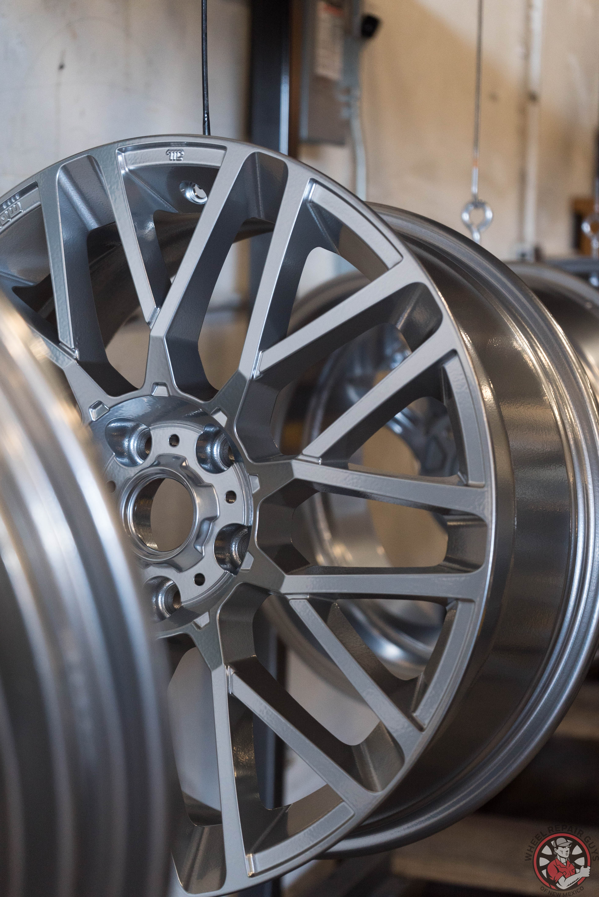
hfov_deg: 19.5
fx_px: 1745
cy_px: 448
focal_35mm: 70
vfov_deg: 28.8
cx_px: 300
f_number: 5.6
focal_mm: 70
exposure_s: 1/100
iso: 1600
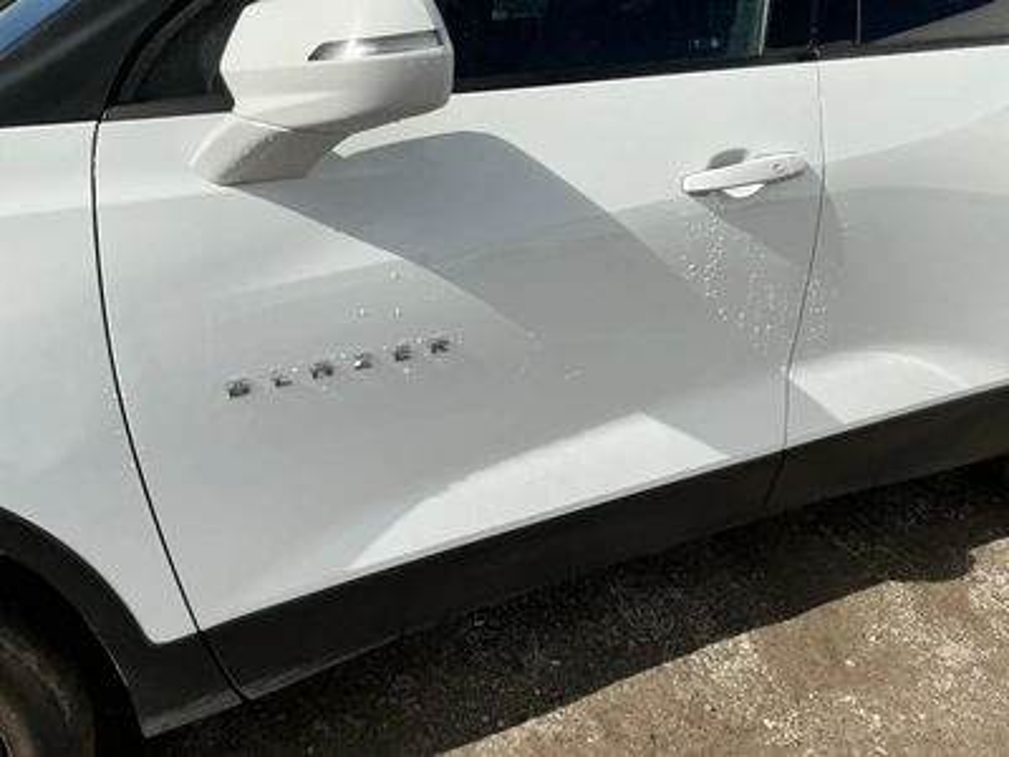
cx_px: 504
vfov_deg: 49.7
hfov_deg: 63.4
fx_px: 816
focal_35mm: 28
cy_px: 378
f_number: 1.8
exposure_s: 1/2667
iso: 25
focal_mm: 3
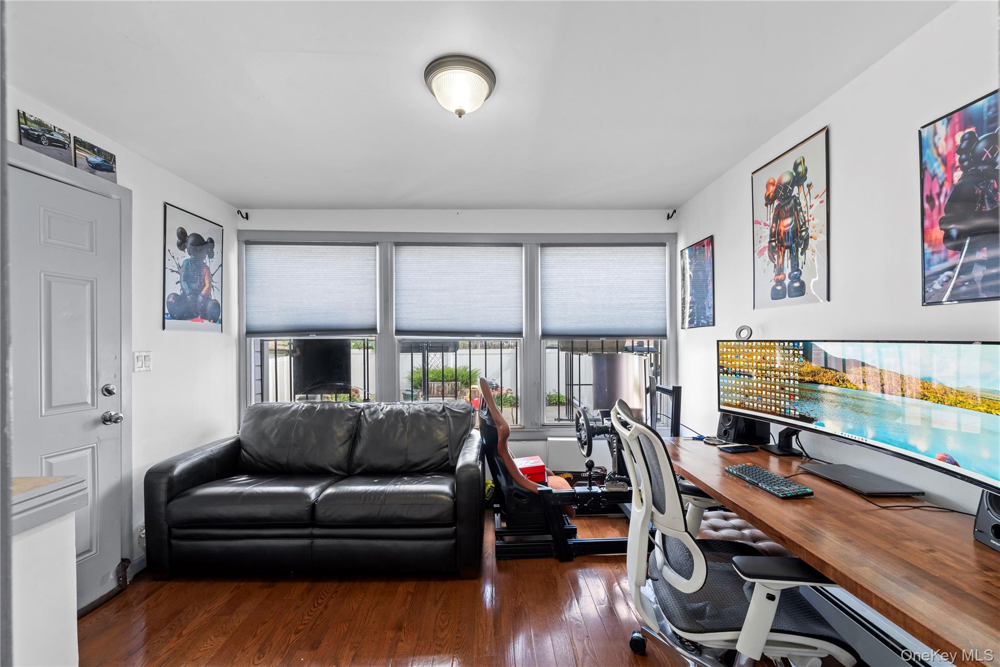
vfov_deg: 81.2
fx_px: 389
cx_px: 500
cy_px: 334
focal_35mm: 14
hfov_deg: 104.3
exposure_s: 1/6
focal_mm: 14
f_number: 10
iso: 400
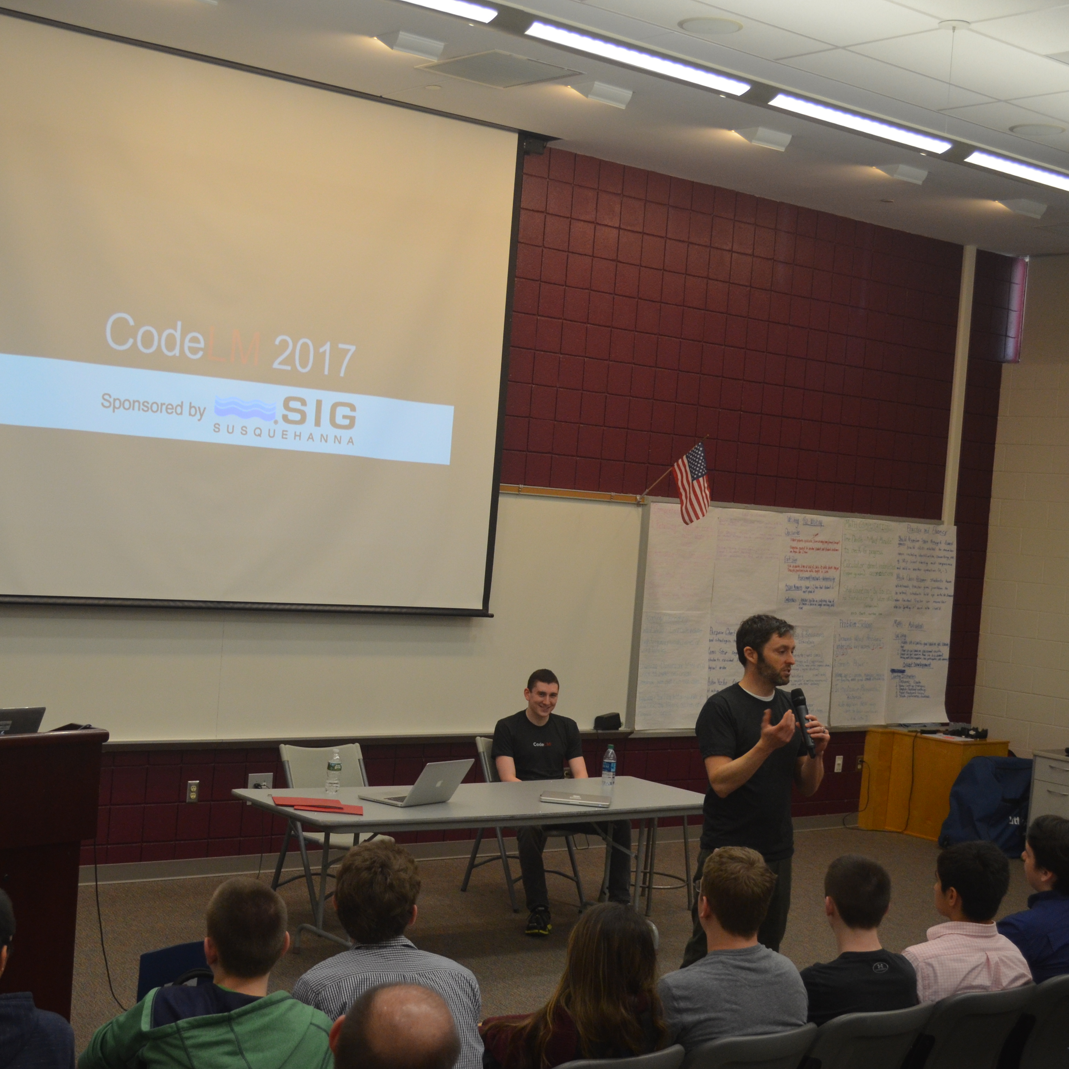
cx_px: 354
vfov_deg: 34.7
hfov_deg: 34.4
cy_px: 568
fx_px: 1712
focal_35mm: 49
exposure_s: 1/30
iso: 800
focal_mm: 24
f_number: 4
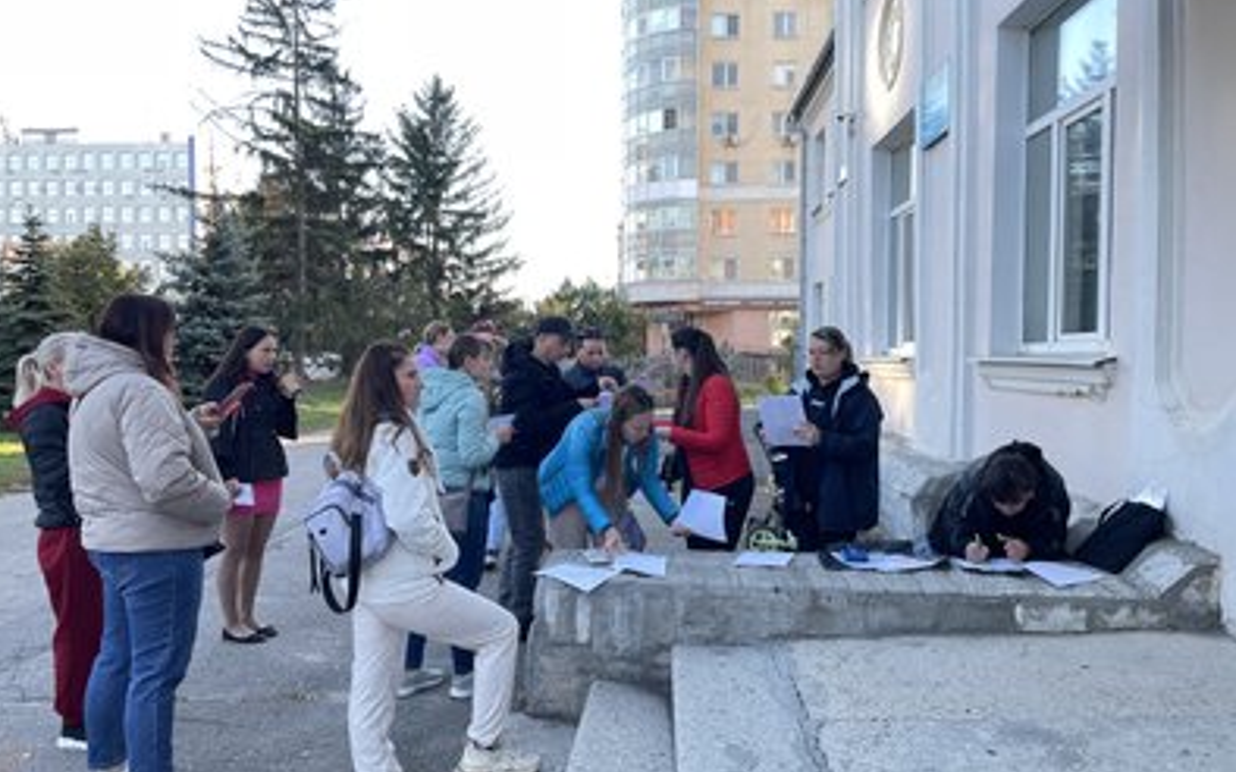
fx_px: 943
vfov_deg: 44.5
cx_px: 615
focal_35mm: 28
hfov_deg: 66.5
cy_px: 395
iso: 32
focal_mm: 4.2
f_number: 1.6
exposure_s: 1/244
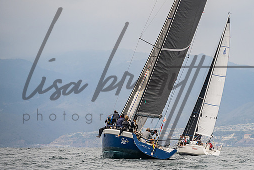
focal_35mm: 297
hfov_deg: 6.9
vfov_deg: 4.6
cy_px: 103
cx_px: 173
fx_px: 2097
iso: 250
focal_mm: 200
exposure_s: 1/1250
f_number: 6.3
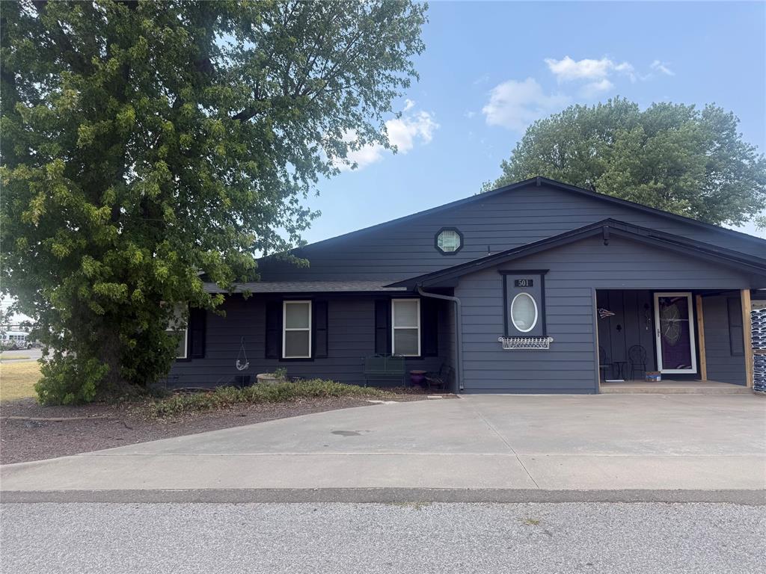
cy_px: 287
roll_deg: +0.8
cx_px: 383
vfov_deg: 56.8
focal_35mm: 24
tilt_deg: +5.6
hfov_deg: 71.6
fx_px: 531
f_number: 1.78
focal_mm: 6.76
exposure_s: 1/2110
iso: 80
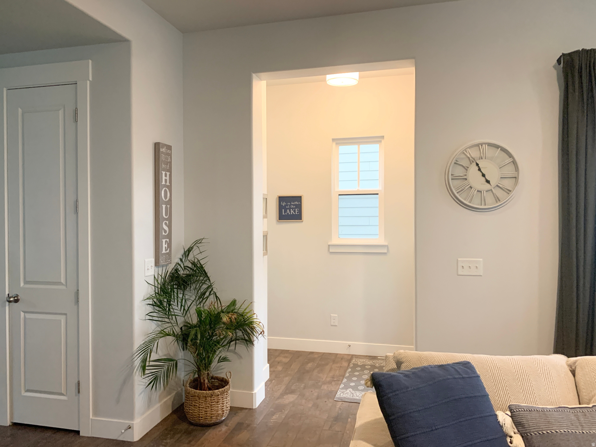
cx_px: 298
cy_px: 224
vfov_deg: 53.1
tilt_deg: -0.9
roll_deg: -0.7
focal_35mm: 26
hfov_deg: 67.3
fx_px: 448
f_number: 1.8
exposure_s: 1/40
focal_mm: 4.25
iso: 250
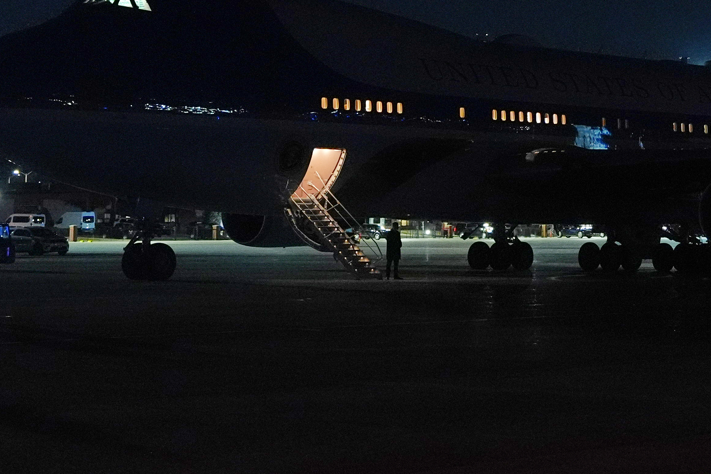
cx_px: 681
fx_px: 2133
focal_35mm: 108
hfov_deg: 18.5
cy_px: -32
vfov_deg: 12.5
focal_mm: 42
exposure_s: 1/60
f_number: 2.8
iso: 4000
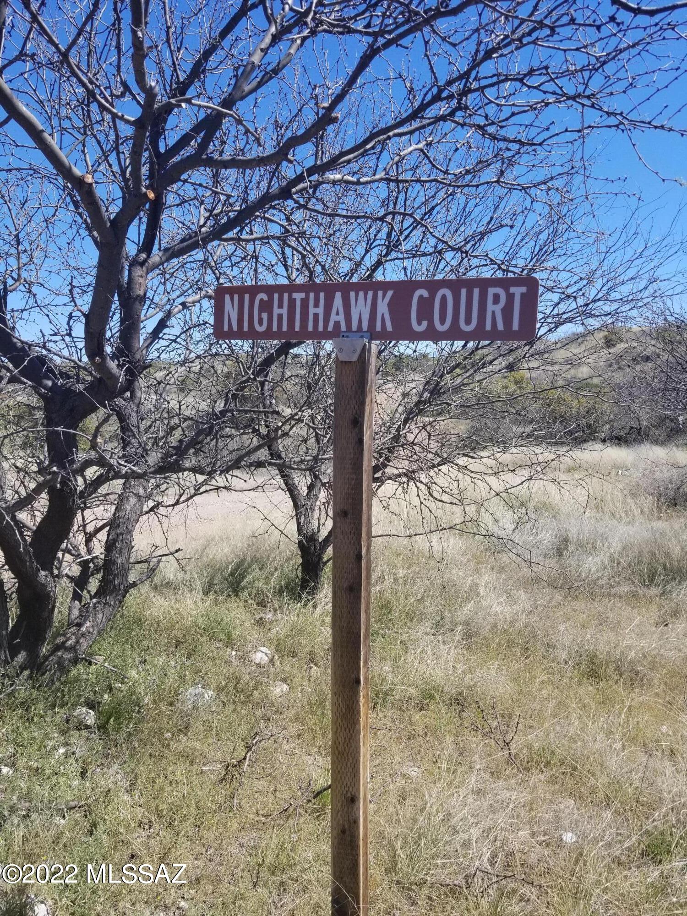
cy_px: 458
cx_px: 344
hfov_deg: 53.1
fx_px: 688
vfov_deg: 67.3
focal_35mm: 26
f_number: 1.7
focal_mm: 4.25
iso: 50
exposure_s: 1/1596
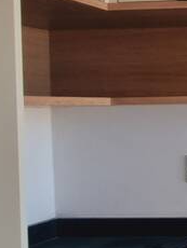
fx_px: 439
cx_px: 406
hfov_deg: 16.2
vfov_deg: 31.6
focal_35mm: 61
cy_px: 110
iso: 125
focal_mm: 1.74
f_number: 2.2
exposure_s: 1/60
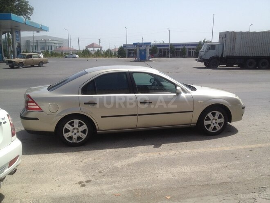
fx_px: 273
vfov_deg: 40.7
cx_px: 135
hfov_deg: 52.6
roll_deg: +1.4
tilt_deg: -11.5
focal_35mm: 35
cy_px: 102
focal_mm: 4.28
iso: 50
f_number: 2.4
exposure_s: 1/2045
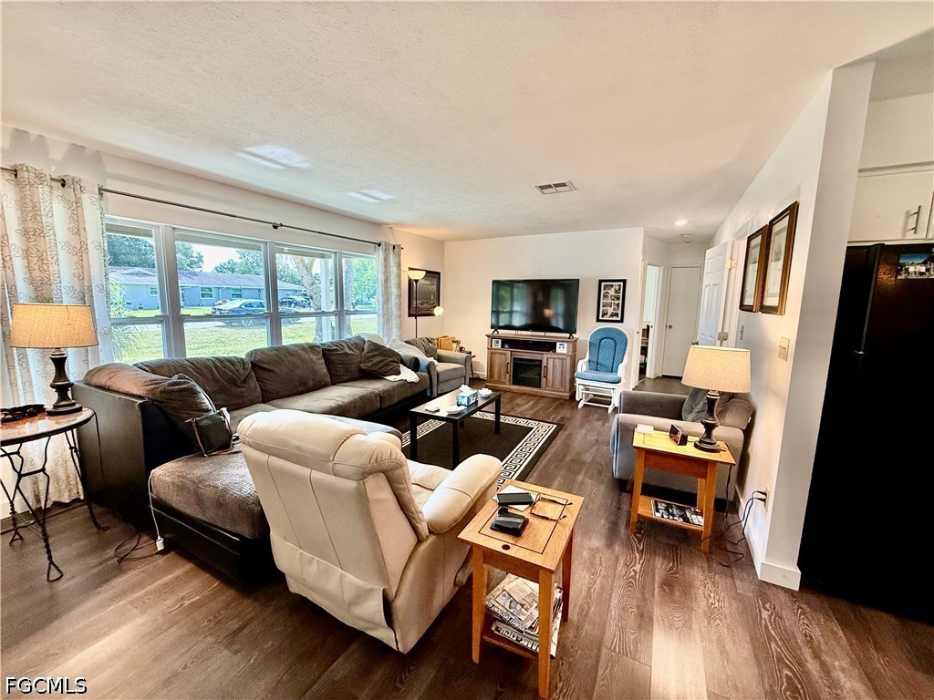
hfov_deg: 102.1
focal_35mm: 14
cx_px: 467
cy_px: 350
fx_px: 378
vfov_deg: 85.7
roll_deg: -1.2
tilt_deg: -7.7
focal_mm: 2.22
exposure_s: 1/120
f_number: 2.2
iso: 200
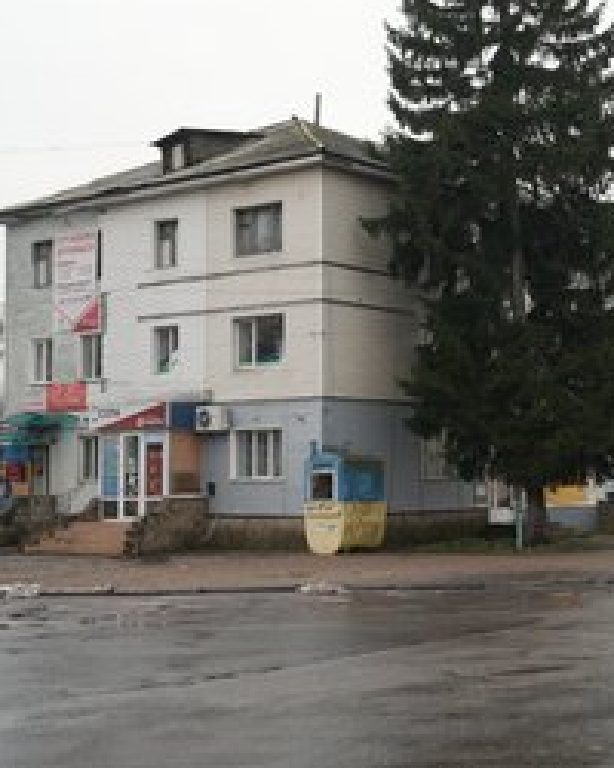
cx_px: 460
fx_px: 1295
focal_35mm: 57
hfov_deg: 26.3
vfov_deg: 33.0
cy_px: 364
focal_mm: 38
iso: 100
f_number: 2.8
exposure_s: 1/80
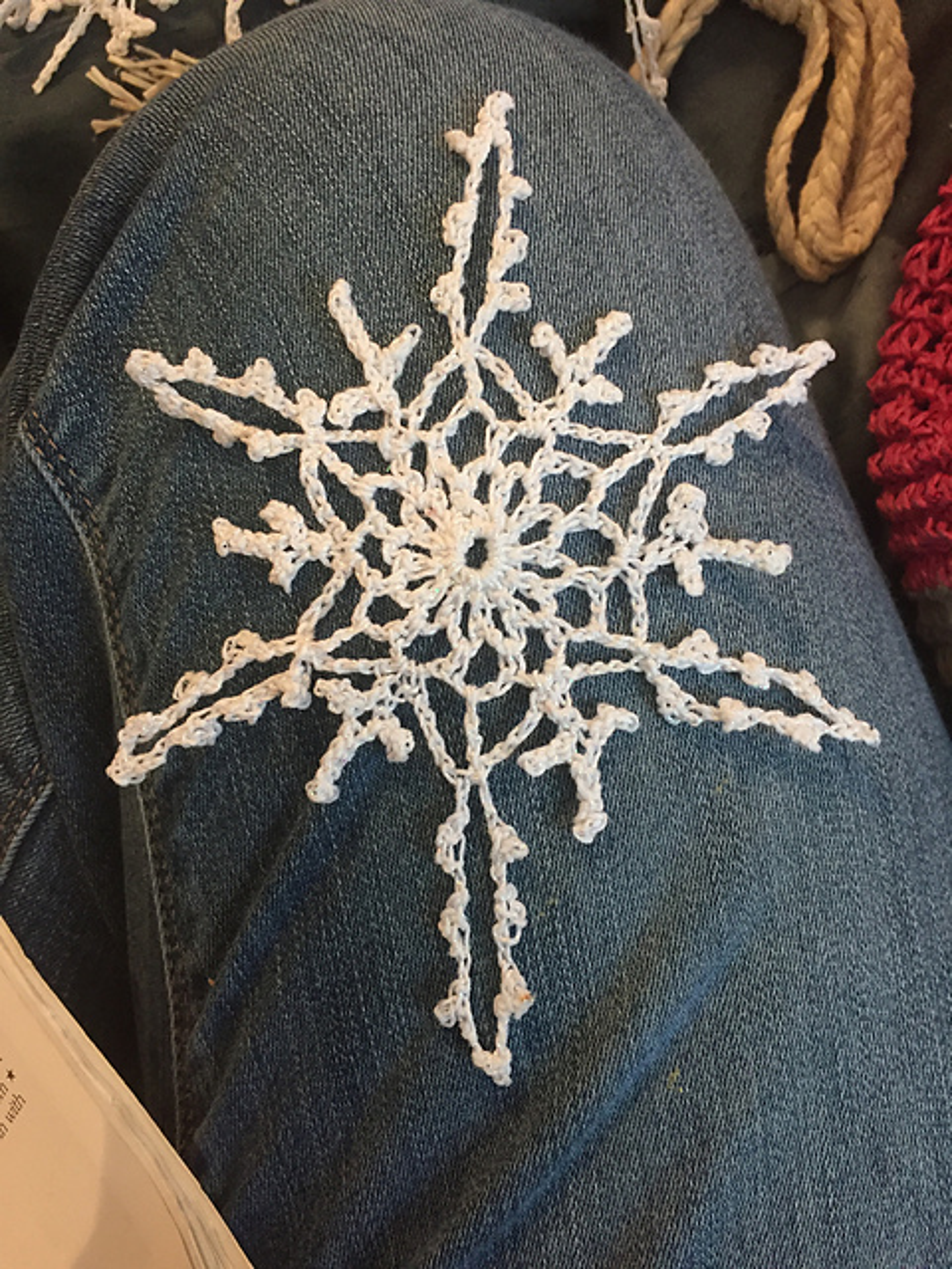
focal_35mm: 29
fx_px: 1063
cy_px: 634
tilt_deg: -72.7
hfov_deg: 48.2
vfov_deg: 61.7
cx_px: 476
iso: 125
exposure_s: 1/30
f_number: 2.2
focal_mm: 4.15
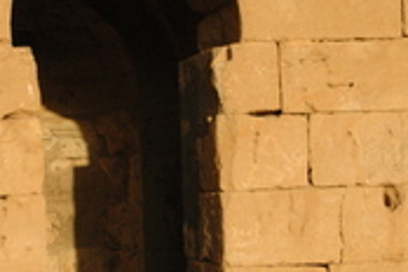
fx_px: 1329
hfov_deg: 17.4
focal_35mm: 117
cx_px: 124
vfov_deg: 11.7
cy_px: 181
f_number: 11
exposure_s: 1/500
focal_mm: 31
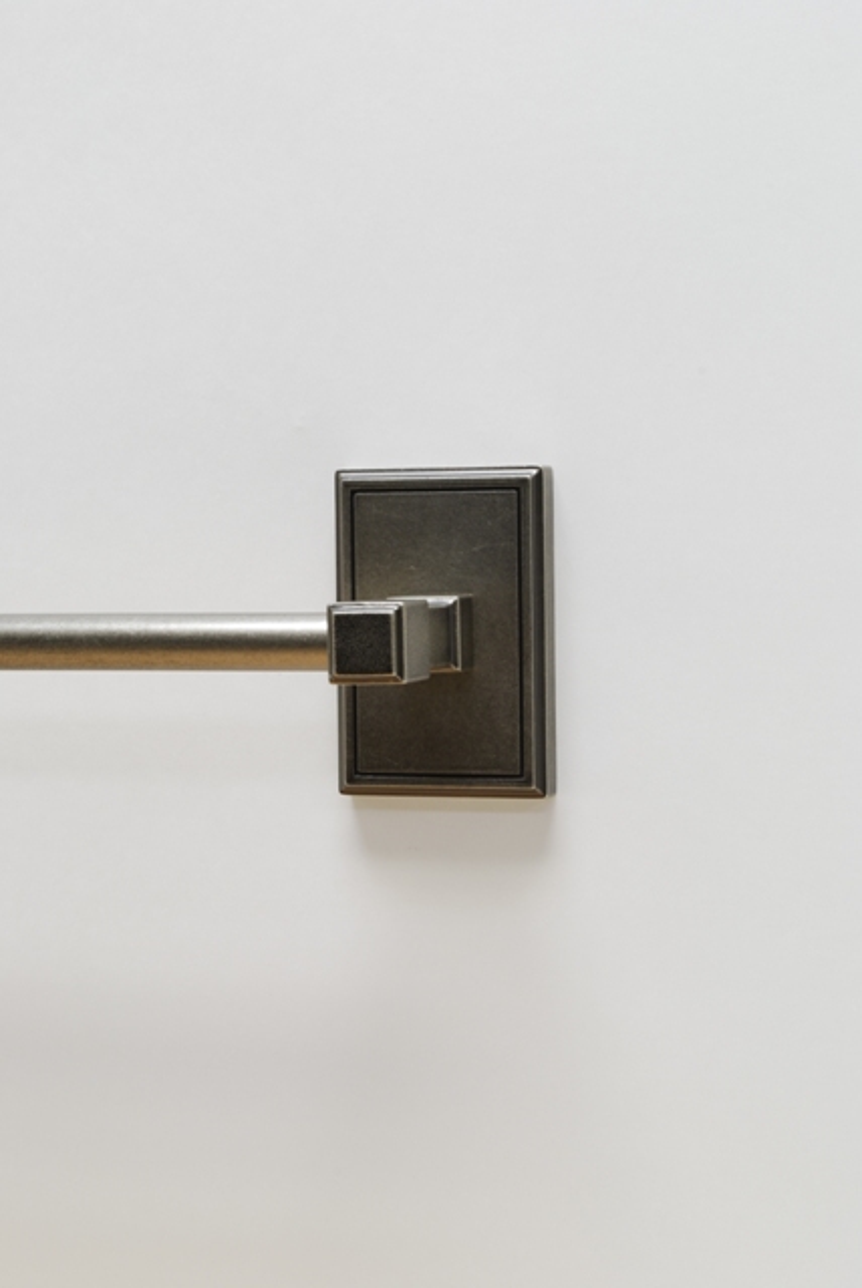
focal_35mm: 82
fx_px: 2957
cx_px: 431
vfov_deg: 24.6
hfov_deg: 16.6
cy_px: 644
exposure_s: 1.8
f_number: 18
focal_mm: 55
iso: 100
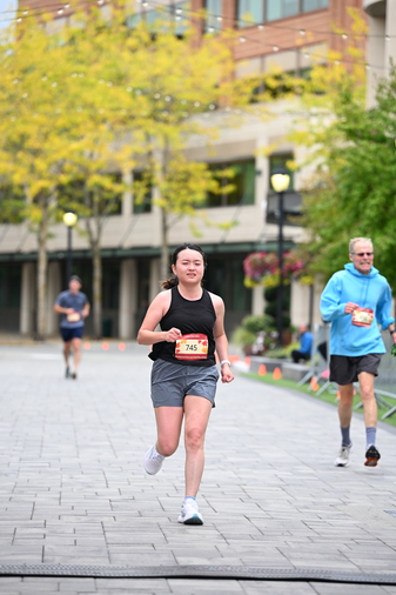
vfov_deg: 15.1
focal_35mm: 136
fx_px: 2245
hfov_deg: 10.1
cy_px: 289
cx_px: 207
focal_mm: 125
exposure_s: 1/2000
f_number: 2.8
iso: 640
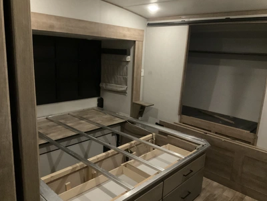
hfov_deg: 61.7
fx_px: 224
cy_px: 100
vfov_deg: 48.2
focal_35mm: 29
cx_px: 134
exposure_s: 1/22
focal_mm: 3
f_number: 1.8
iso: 640
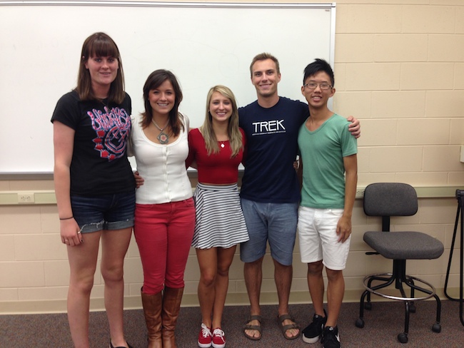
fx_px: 443
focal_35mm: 33
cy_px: 174
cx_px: 232
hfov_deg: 55.3
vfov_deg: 43.0
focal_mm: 4.12
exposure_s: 1/30
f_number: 2.4
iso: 50
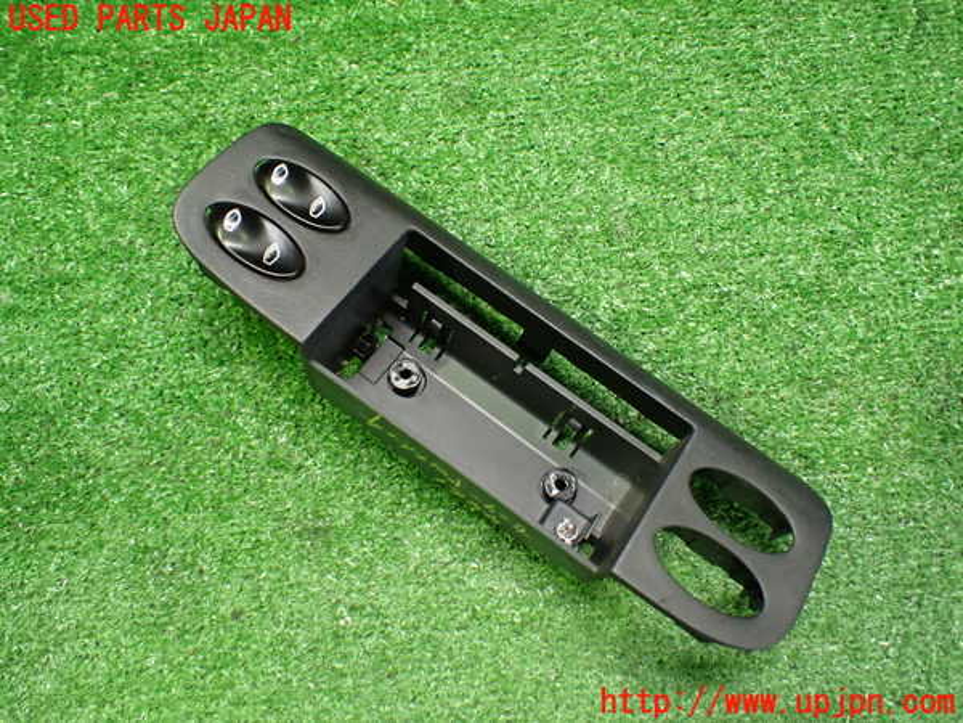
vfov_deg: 46.8
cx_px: 482
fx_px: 835
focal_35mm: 30
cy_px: 362
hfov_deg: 60.0
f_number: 2.3
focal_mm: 5.4
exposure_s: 1/40
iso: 800
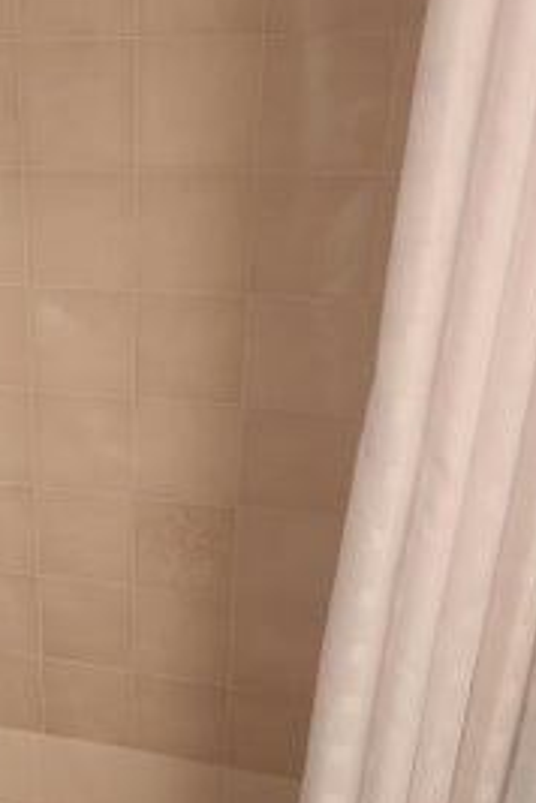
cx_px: 81
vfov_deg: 45.2
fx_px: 960
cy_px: 481
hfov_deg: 30.2
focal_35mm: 43
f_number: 1.8
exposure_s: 1/40
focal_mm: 5.4
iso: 500
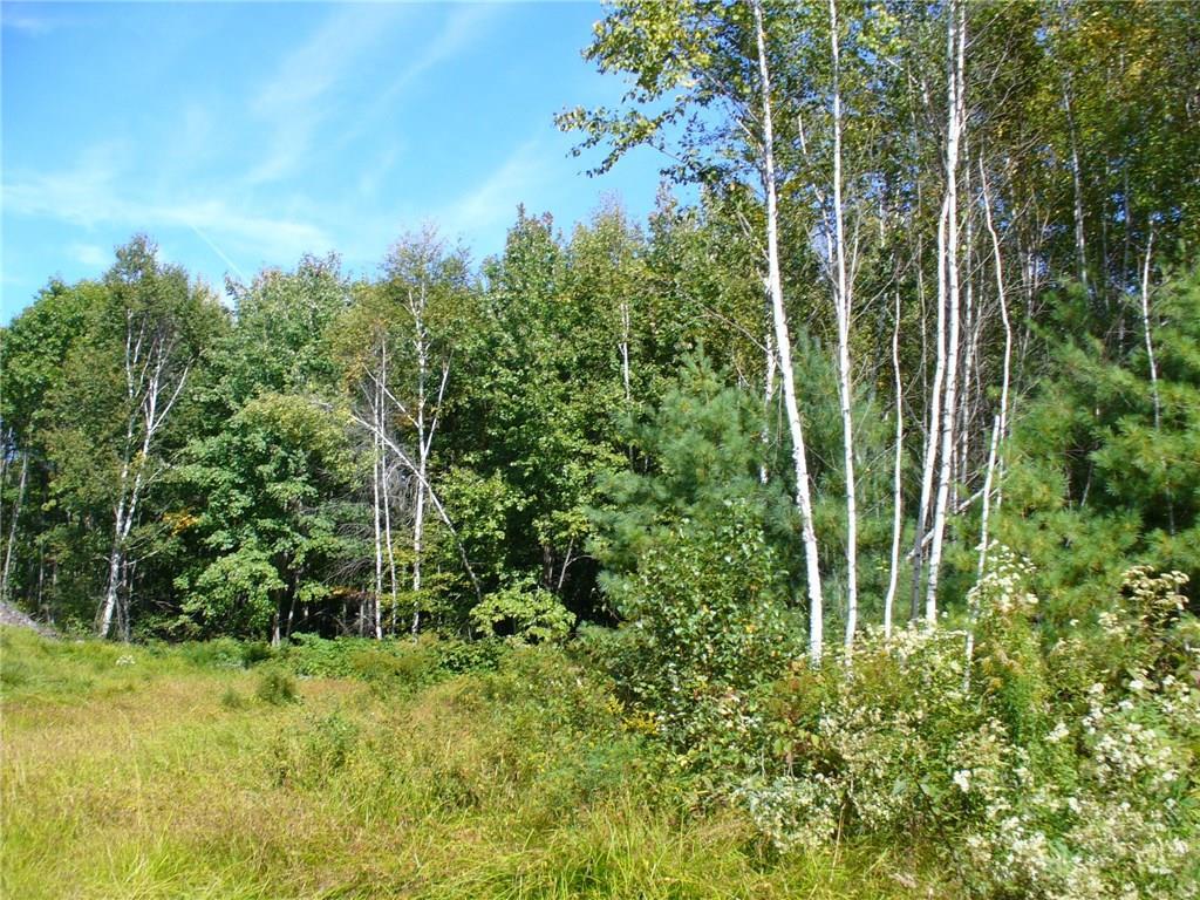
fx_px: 1283
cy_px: 450
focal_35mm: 37
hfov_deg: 50.1
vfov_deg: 38.7
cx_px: 600
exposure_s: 1/125
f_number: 5.6
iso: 80
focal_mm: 6.1
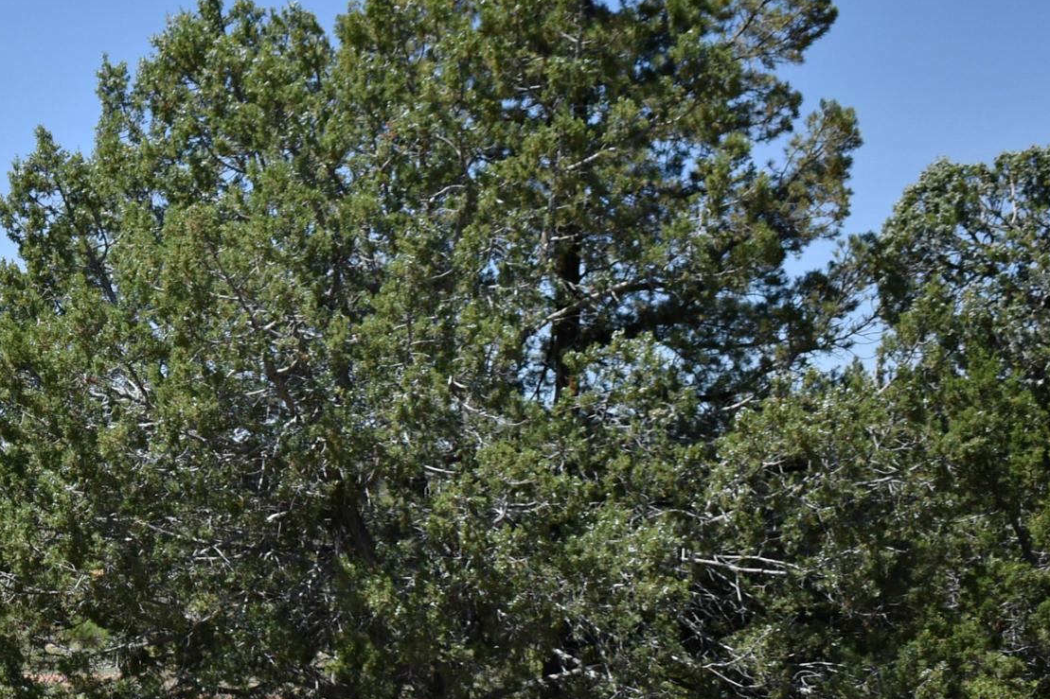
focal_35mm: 93
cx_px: -103
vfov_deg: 14.6
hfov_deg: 20.8
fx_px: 2722
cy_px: 353
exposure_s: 1/1250
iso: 100
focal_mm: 23
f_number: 3.8
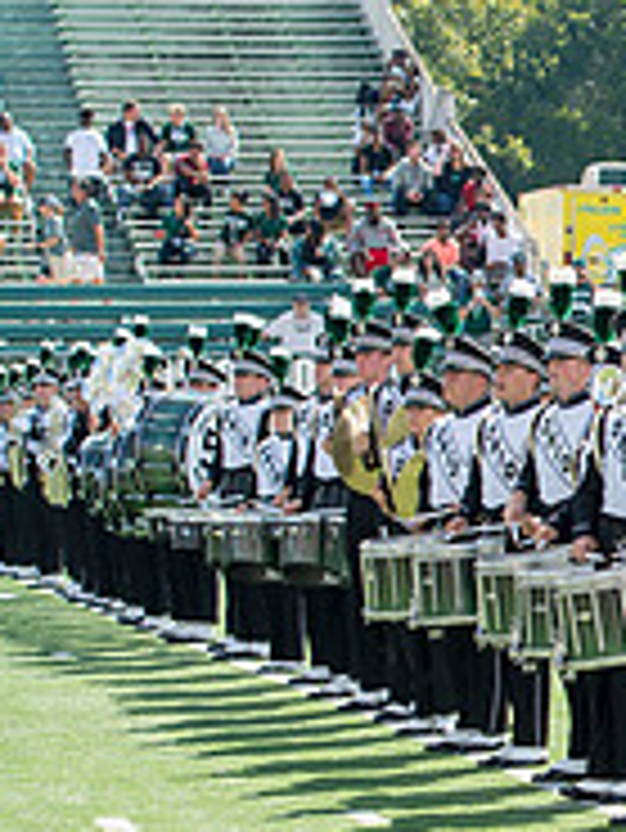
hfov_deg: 6.8
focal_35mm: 211
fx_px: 5082
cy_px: 549
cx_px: 1202
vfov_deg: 9.4
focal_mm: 70
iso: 200
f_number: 4.5
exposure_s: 1/1000
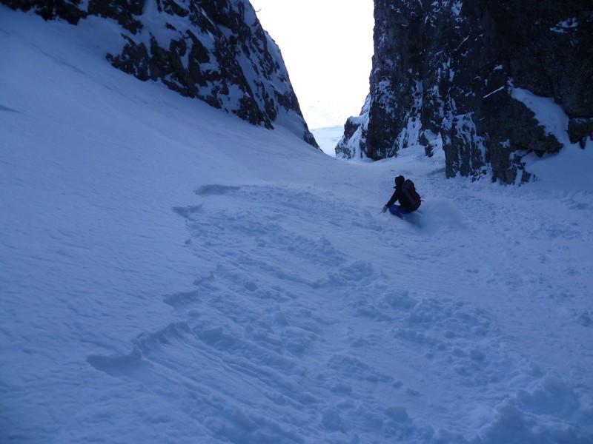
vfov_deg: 49.7
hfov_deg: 63.4
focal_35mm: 28
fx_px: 480
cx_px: 296
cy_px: 222
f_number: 2.8
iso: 80
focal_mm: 5
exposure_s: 1/800
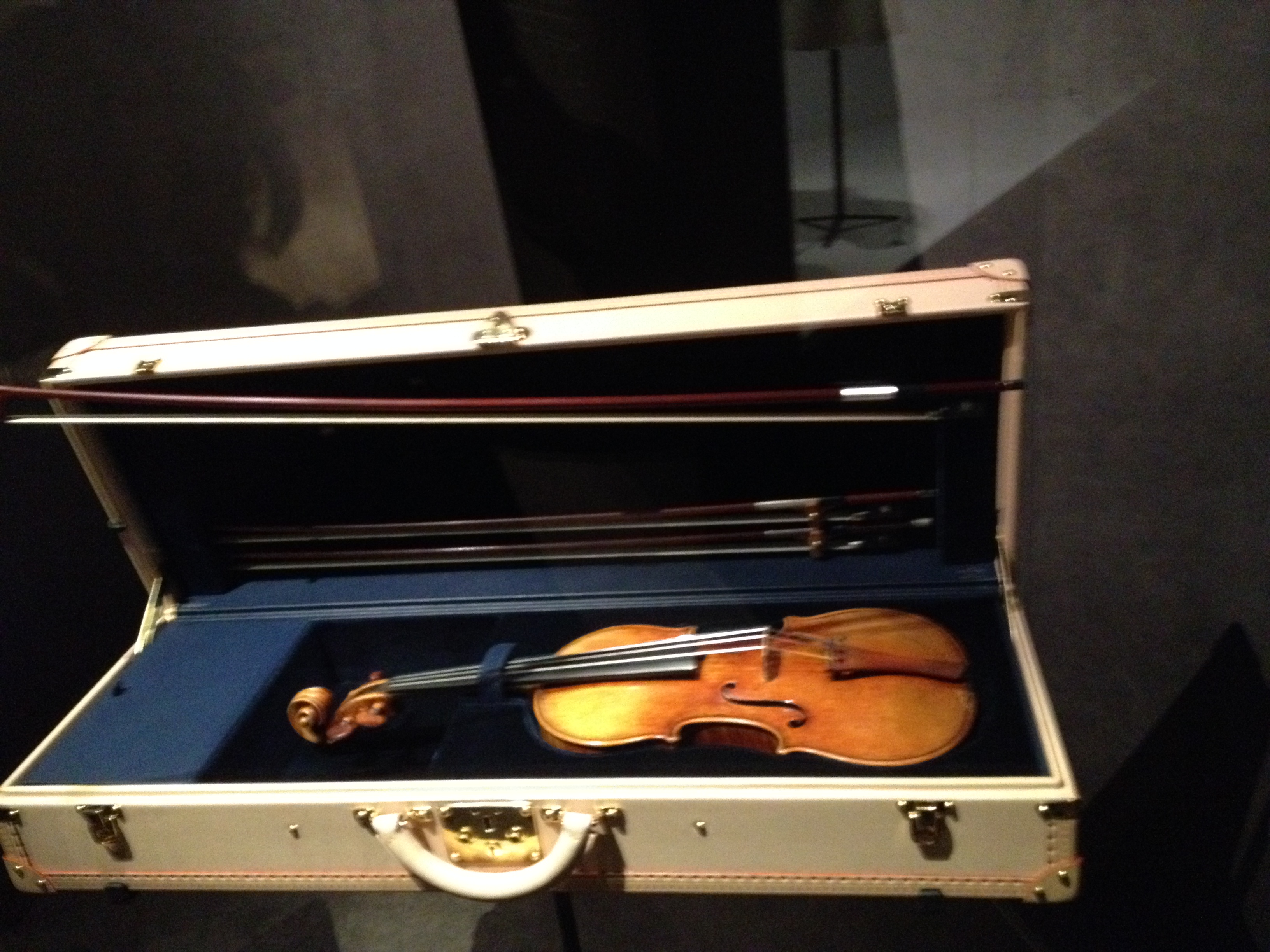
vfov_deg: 40.7
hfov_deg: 52.6
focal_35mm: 35
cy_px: 476
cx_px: 635
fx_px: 1284
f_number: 2.4
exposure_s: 1/15
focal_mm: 4.28
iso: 800
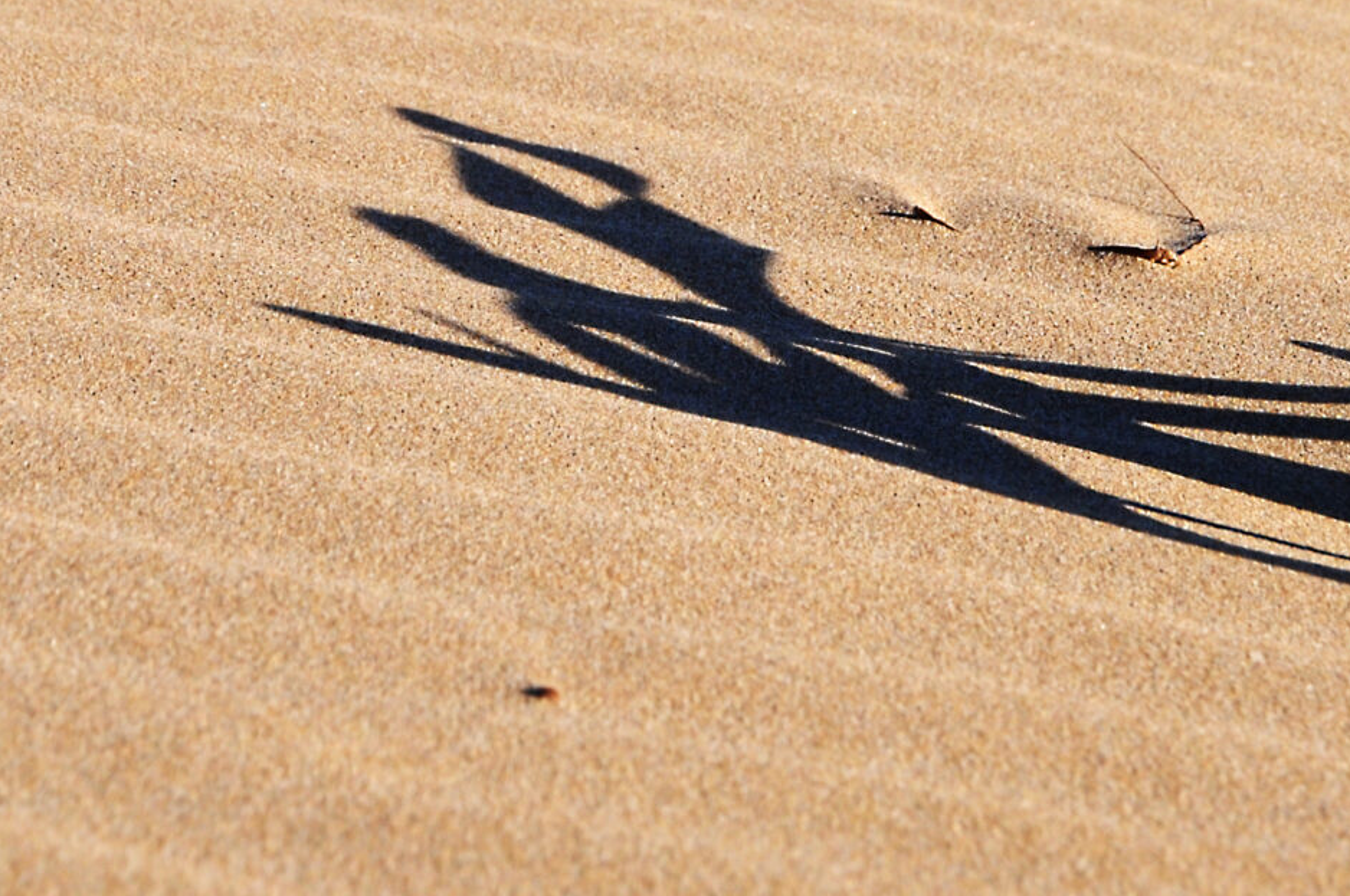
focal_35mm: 172
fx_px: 6442
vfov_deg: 7.9
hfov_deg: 12.0
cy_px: -240
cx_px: 851
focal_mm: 42
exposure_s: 1/500
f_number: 8
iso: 200
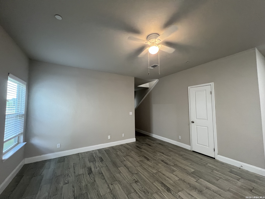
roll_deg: +1.4
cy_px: 100
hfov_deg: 106.2
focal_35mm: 13
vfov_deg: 89.9
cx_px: 132
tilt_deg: +4.1
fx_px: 100
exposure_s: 1/60
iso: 320
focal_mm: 1.57
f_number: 1.8
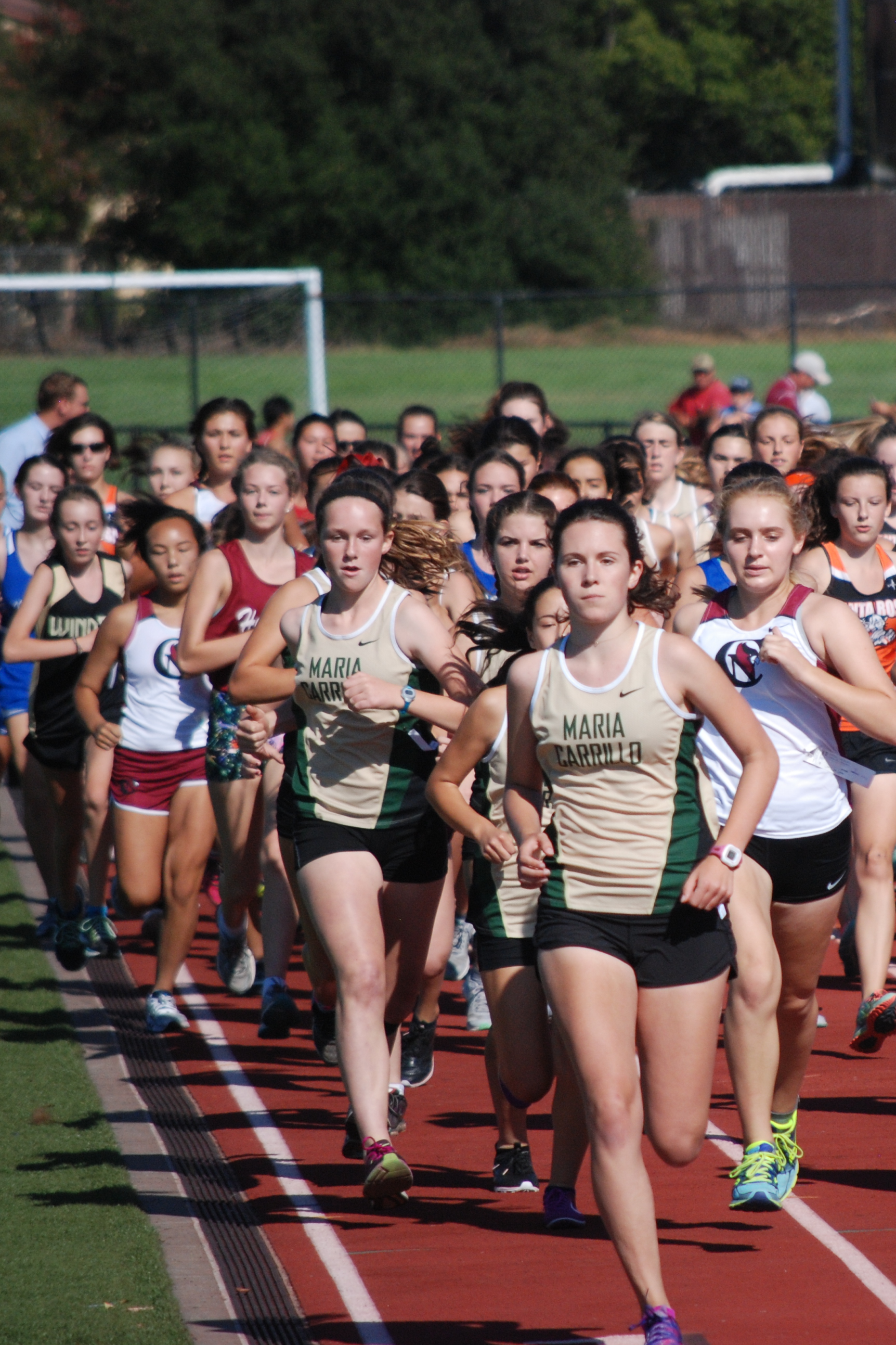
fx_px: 16801
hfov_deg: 3.1
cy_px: 672
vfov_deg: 4.6
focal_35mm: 450
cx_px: 782
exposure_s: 1/2000
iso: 400
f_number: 5.6
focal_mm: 200
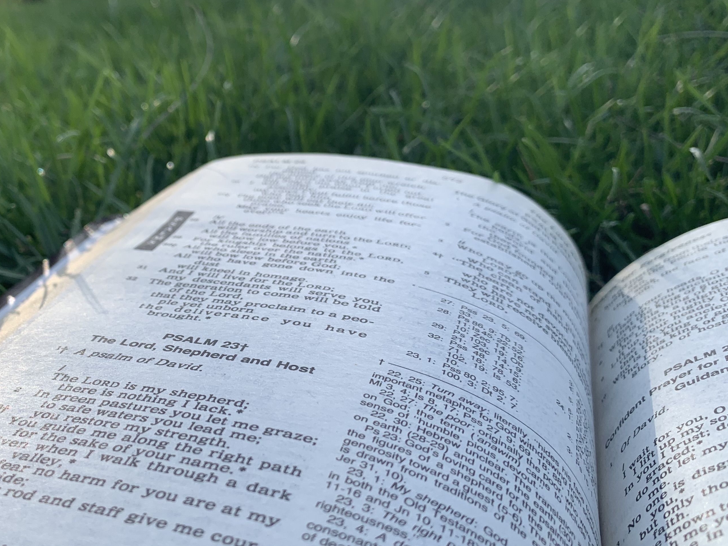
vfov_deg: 35.1
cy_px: 264
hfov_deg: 44.9
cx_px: 226
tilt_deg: -18.6
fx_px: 862
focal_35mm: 41
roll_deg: +10.3
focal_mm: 4.25
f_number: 1.8
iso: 25
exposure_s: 1/954
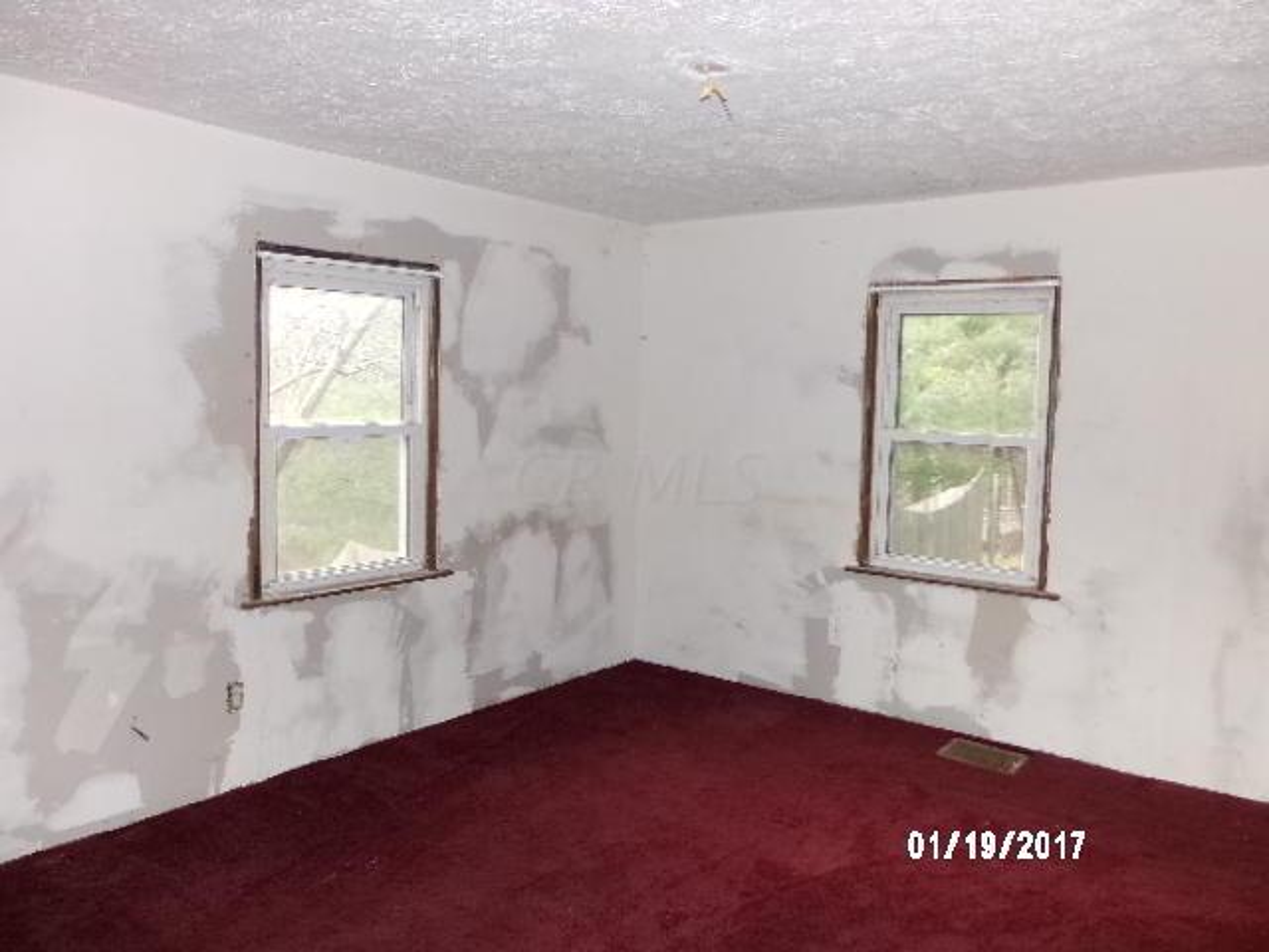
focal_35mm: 26
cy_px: 476
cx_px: 634
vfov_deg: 53.1
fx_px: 953
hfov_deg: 67.3
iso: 200
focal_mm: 4.7
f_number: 3.2
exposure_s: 1/60
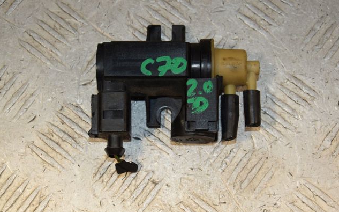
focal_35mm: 102
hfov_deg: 20.4
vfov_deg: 12.8
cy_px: 114
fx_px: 942
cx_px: 169
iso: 800
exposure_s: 1/200
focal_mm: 66
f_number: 8
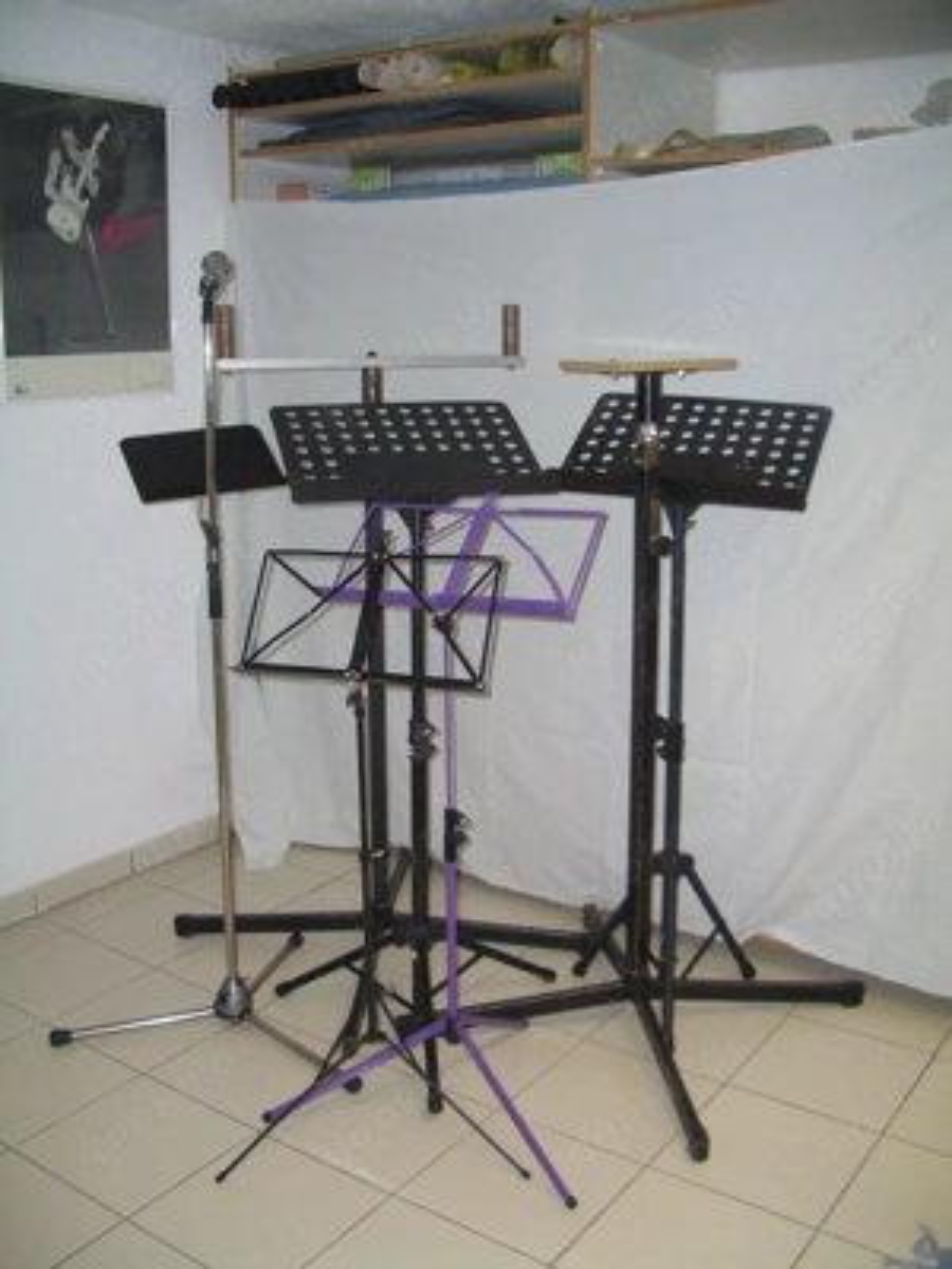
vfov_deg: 52.6
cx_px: 476
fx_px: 1283
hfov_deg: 40.7
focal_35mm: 35
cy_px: 634
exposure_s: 1/60
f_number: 2.6
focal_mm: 5.8
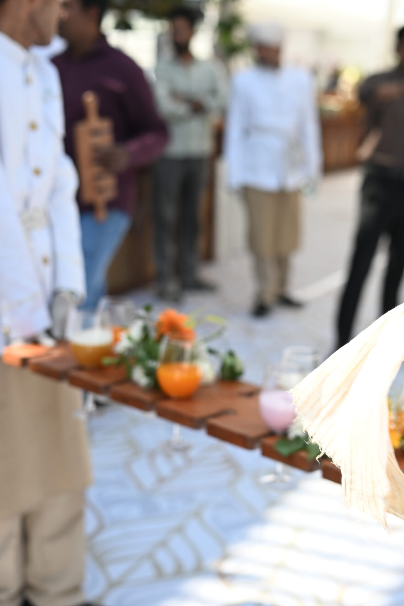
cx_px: 263
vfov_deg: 30.5
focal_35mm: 66
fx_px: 1111
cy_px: 356
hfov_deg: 20.5
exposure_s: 1/250
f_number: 2.8
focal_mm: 50
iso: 800
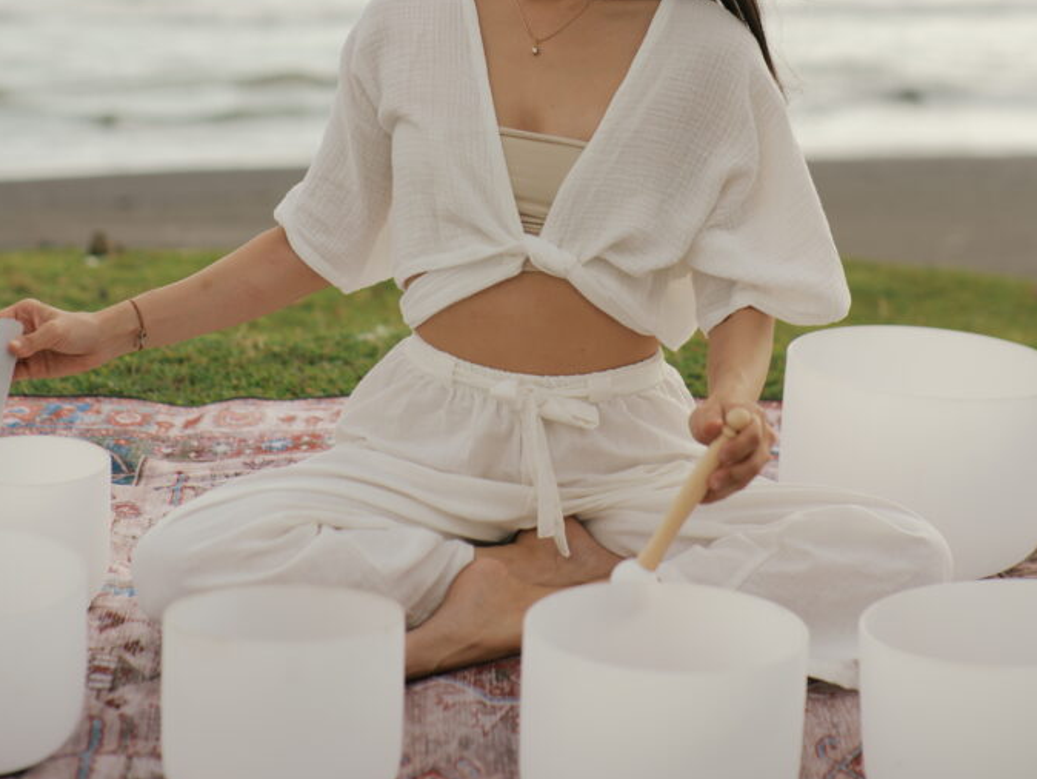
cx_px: 516
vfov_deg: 19.9
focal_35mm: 73
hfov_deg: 26.7
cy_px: 142
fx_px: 2188
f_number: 2.5
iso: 100
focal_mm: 50
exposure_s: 1/2000
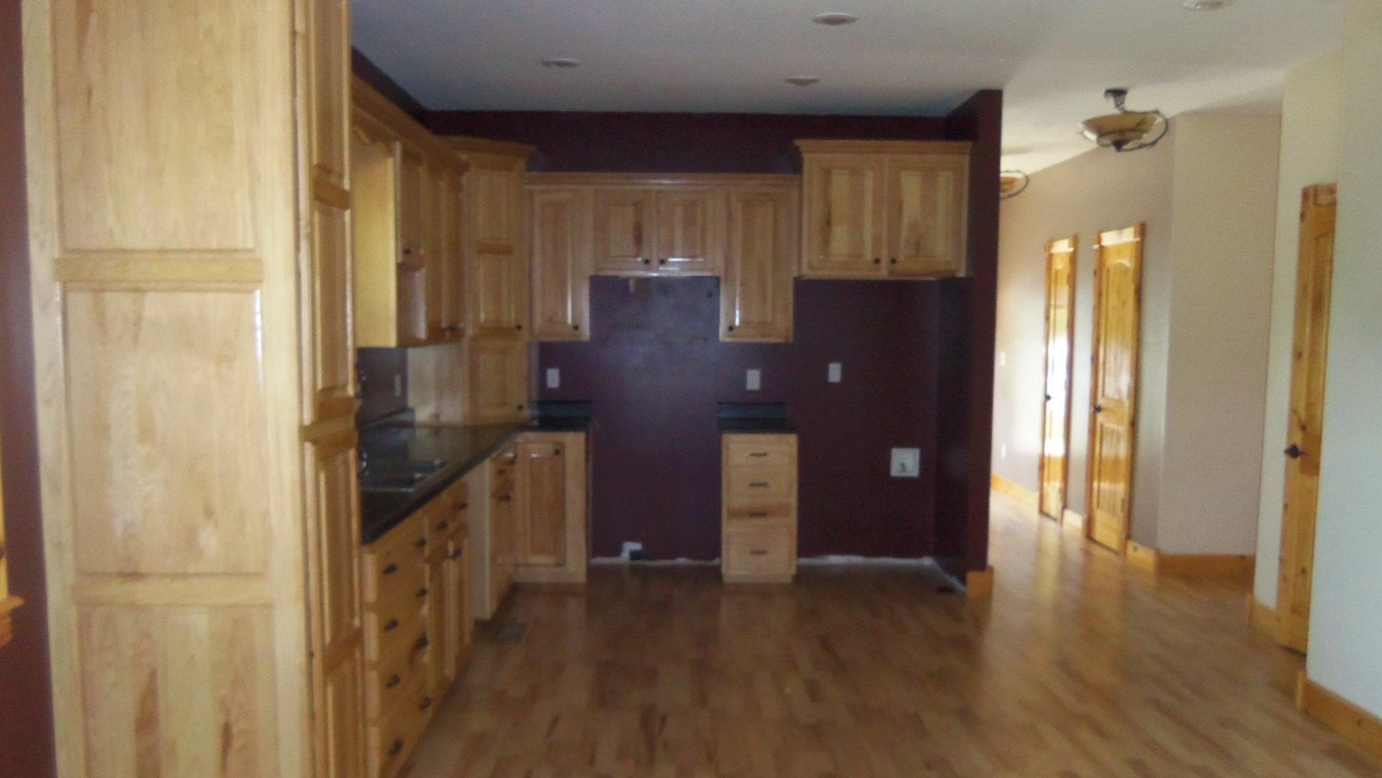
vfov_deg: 37.6
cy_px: 466
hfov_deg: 62.6
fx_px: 1136
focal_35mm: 31
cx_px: 680
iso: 400
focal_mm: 5.1
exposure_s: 1/40
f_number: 3.9
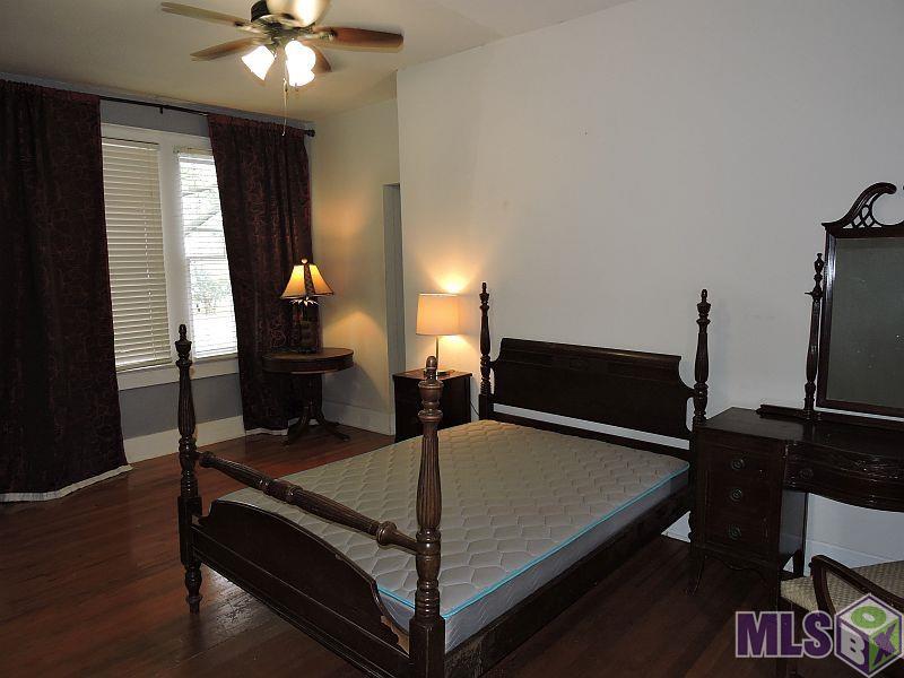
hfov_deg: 71.6
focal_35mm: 24
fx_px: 627
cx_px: 452
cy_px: 339
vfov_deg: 56.8
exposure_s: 1/30
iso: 200
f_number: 3.3
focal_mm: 4.3
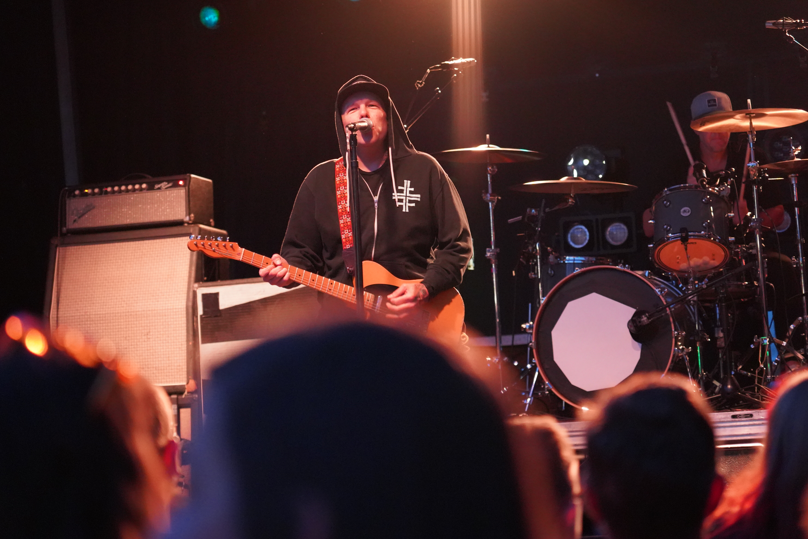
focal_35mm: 106
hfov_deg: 19.3
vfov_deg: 12.9
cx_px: 407
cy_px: 271
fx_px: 2379
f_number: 4
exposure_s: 1/125
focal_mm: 105
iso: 12800
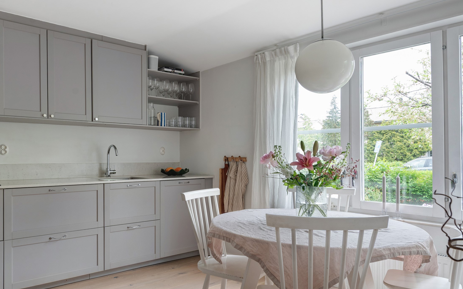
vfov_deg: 45.5
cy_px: 187
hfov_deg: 67.2
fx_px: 341
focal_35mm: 27
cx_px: 171
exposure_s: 1/8
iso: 400
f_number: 8
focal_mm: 18
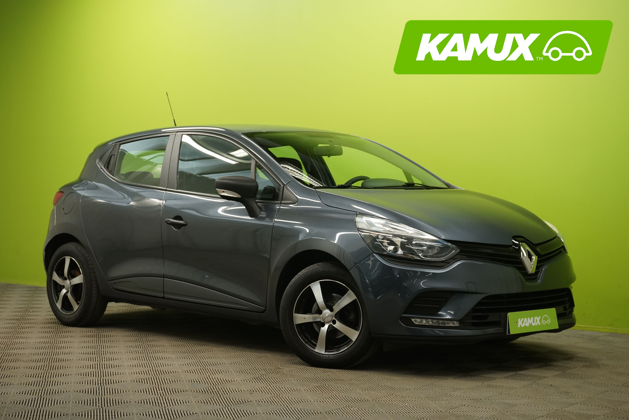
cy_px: 210
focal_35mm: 67
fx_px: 1171
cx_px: 314
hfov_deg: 30.1
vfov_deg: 20.3
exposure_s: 1/25
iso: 1250
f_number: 7.1
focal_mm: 67
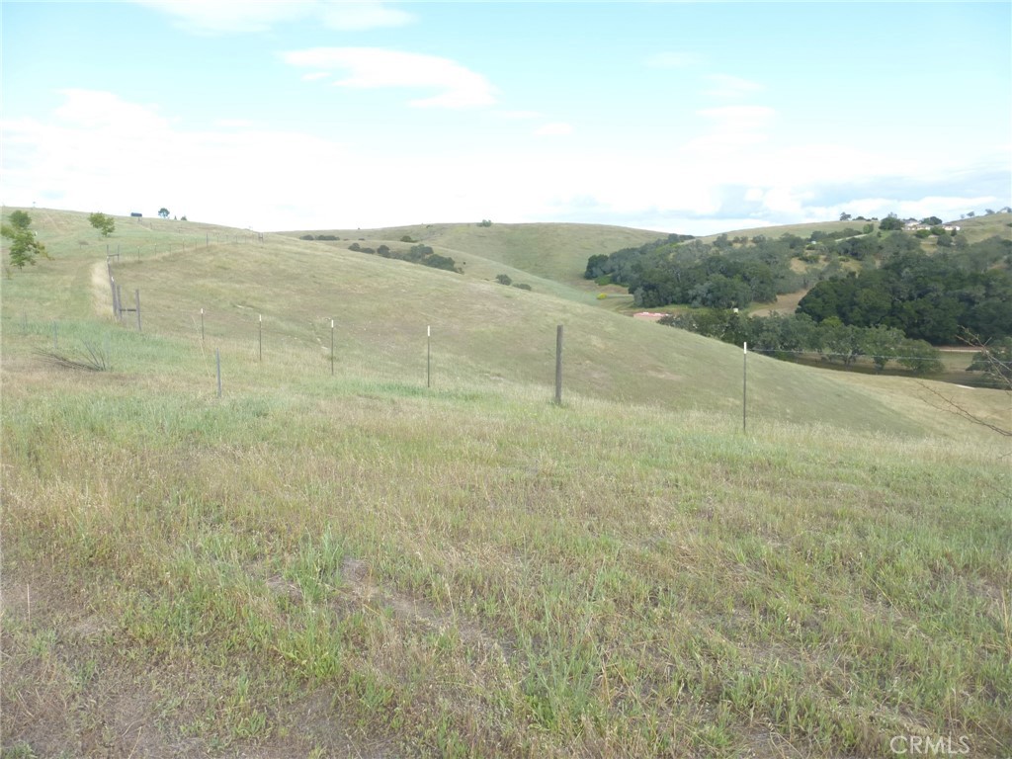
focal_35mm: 24
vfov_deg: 56.8
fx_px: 702
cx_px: 506
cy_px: 380
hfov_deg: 71.6
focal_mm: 4.3
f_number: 4
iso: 100
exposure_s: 1/250
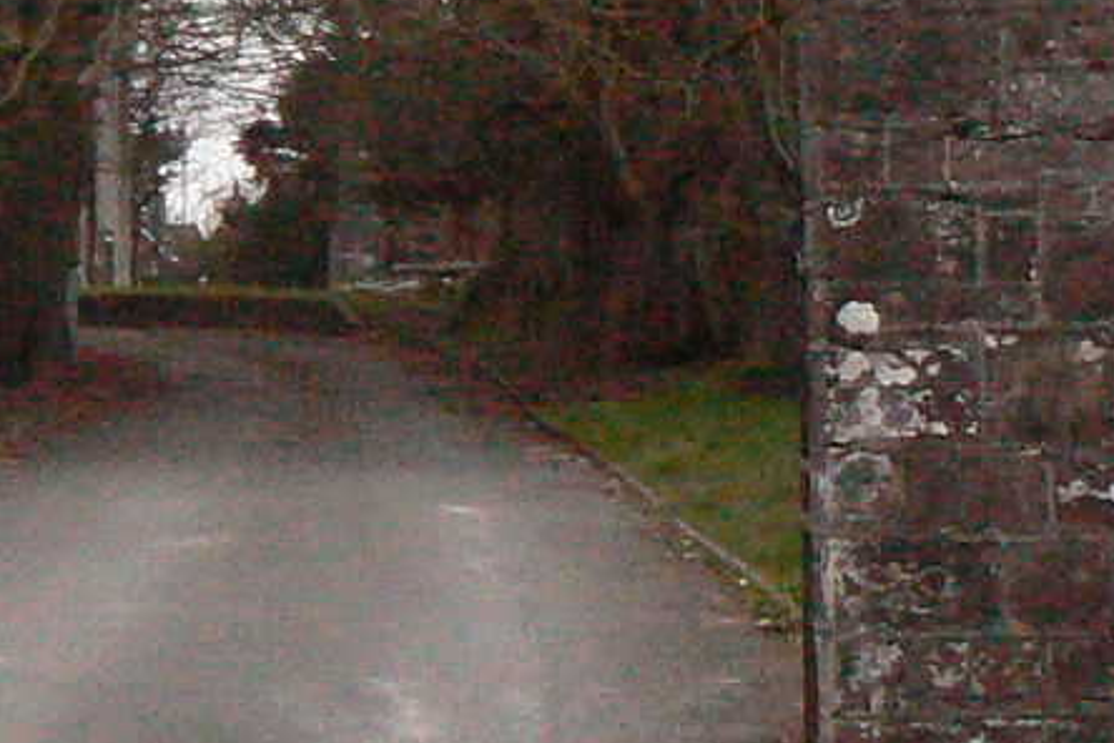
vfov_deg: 8.4
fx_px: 5013
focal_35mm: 162
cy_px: -80
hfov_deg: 12.6
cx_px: 118
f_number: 2.8
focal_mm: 6
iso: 400
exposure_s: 1/25
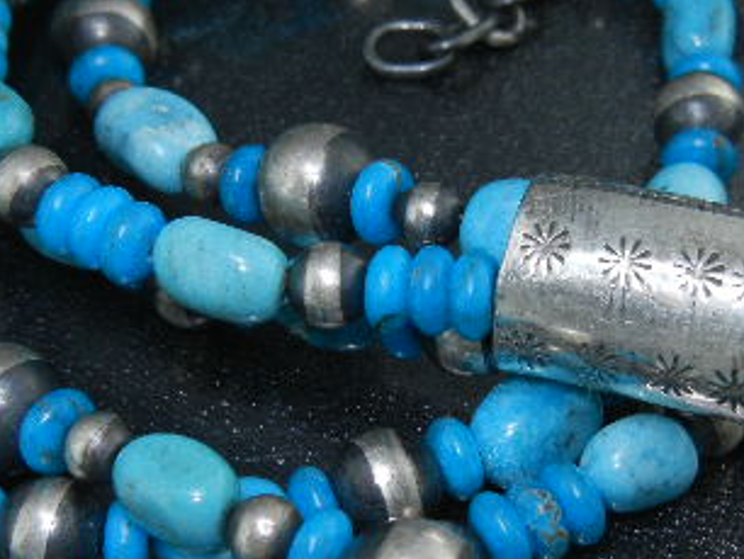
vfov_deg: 20.7
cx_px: 421
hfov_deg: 27.4
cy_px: 328
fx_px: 1527
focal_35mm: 71
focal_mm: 6.2
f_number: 7.2
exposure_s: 1/30
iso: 486
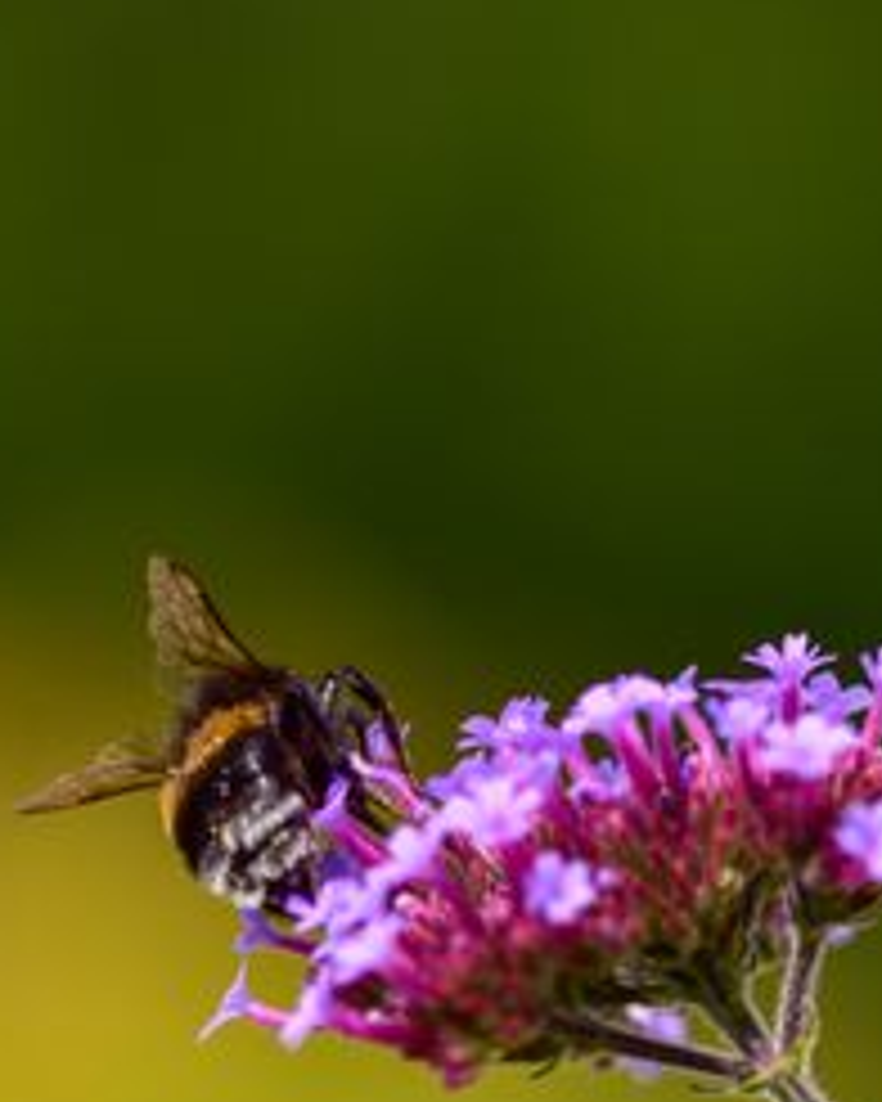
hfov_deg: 5.0
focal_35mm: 309
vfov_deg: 6.3
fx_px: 10082
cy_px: 666
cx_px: 349
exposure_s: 1/1600
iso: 100
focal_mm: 105
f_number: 3.3
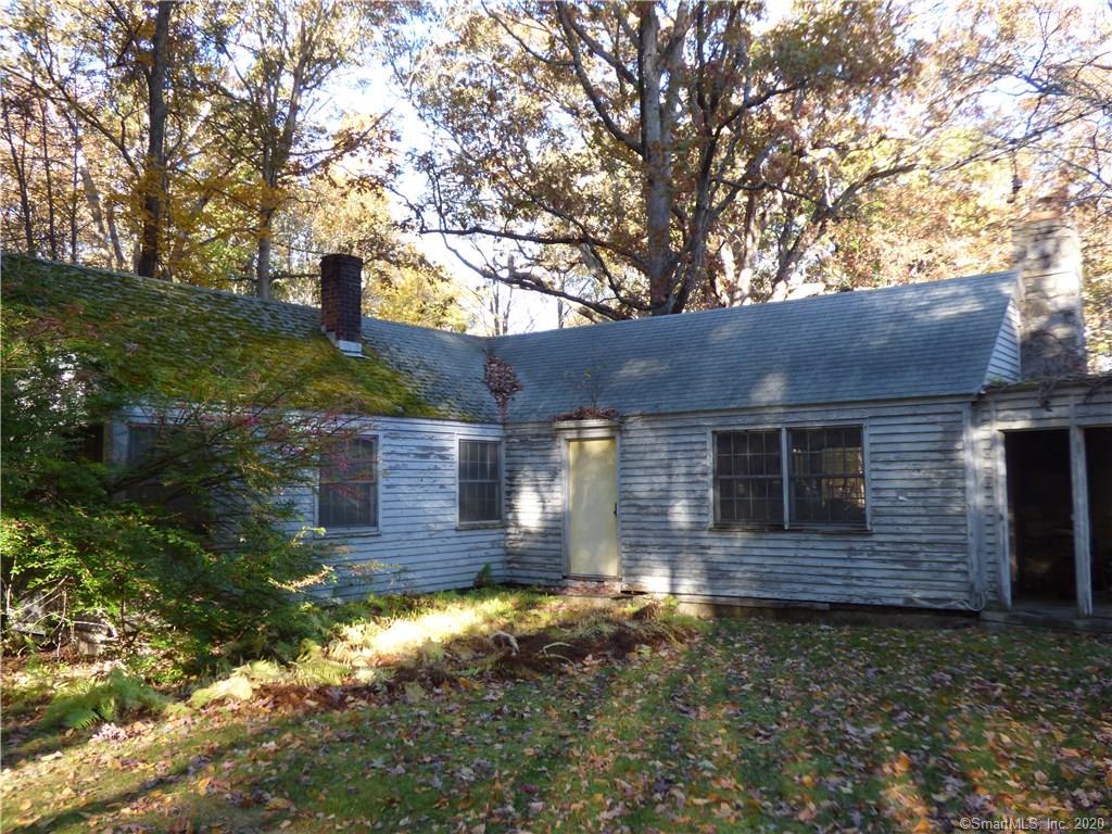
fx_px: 964
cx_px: 556
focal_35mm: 30
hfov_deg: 60.0
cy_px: 417
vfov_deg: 46.8
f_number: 3.3
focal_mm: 5.29
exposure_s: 1/60
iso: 100
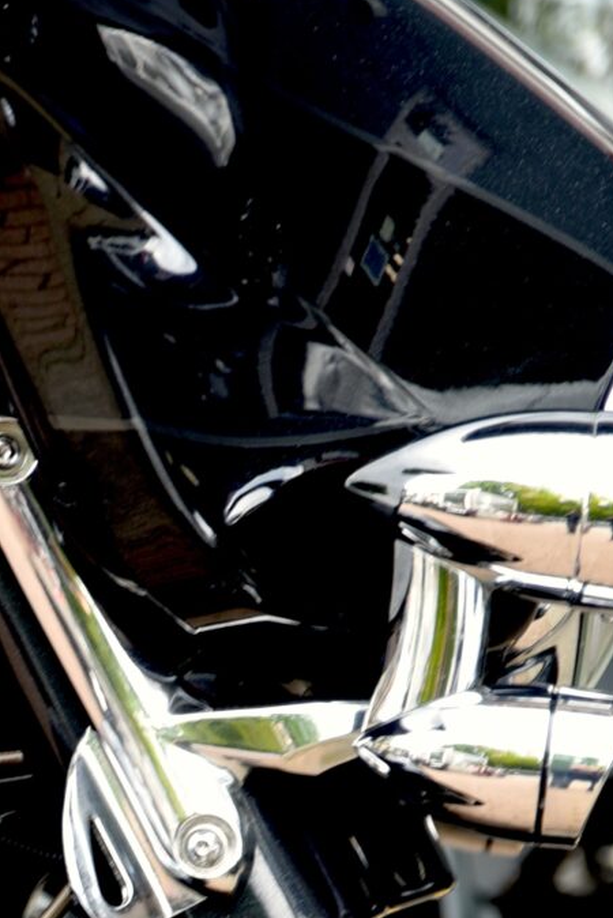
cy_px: 1092
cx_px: -276
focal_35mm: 266
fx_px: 6787
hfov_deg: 5.1
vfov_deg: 7.7
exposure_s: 1/40
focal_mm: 70
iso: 100
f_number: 2.8
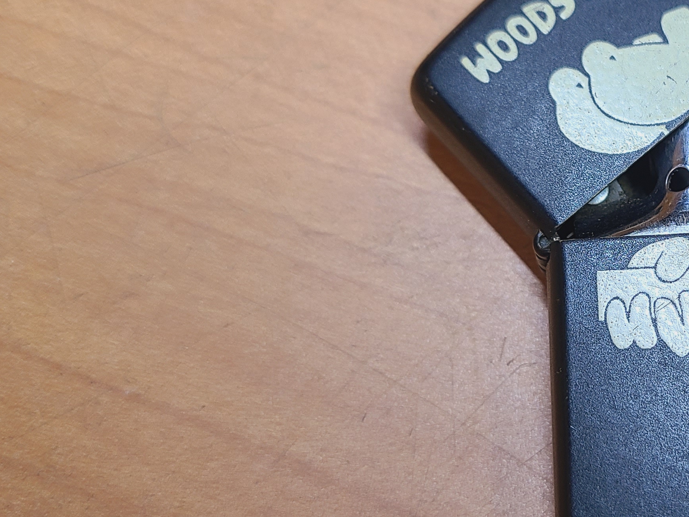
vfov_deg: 24.4
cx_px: 677
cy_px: 240
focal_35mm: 60
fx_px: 1194
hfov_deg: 30.1
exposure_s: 1/50
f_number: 1.8
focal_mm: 5.4
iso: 80
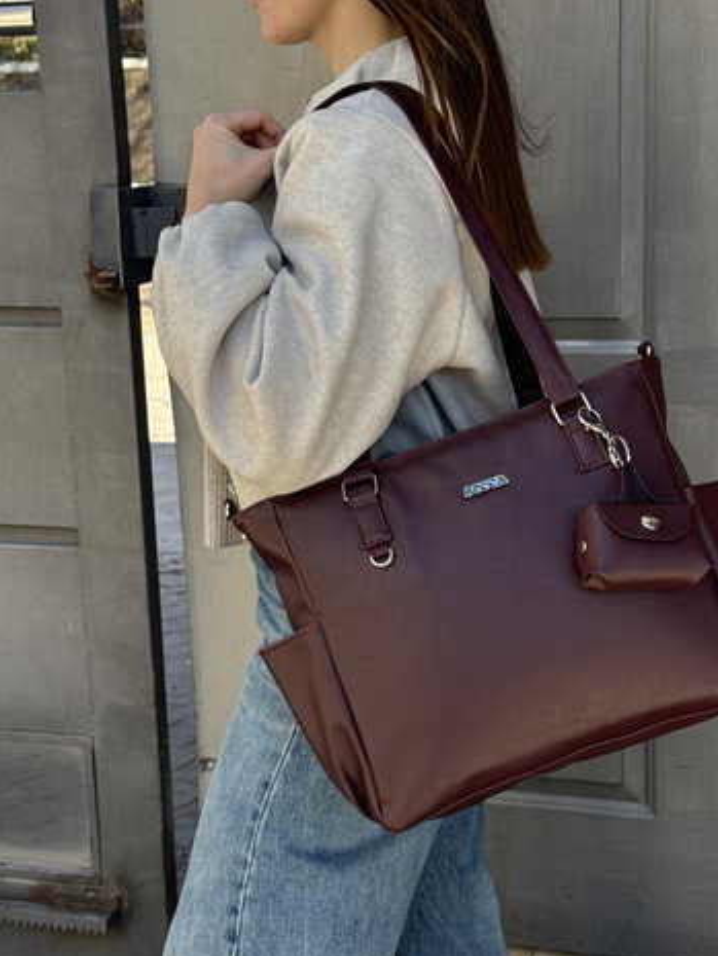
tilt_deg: -15.3
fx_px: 1520
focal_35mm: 55
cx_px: 407
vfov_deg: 34.9
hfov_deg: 26.5
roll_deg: +2.6
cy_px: 480
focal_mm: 6.76
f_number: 1.78
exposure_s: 1/245
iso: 64
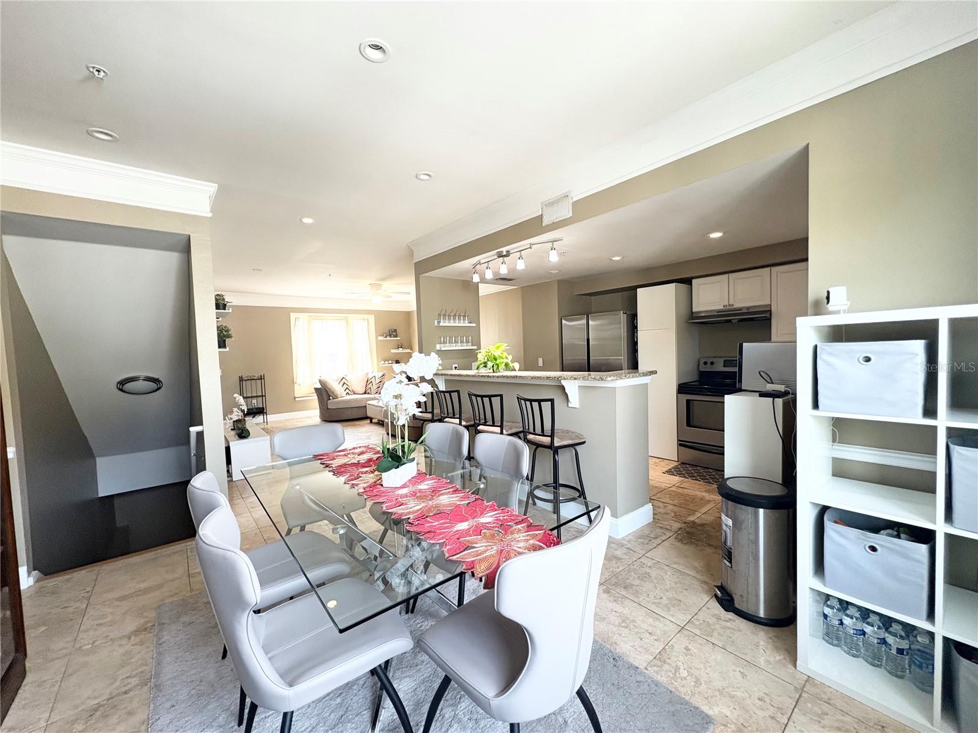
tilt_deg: -2.8
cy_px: 366
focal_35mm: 14
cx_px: 489
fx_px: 396
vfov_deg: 85.7
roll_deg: +2.1
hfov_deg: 102.1
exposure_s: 1/60
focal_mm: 2.22
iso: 250
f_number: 2.2
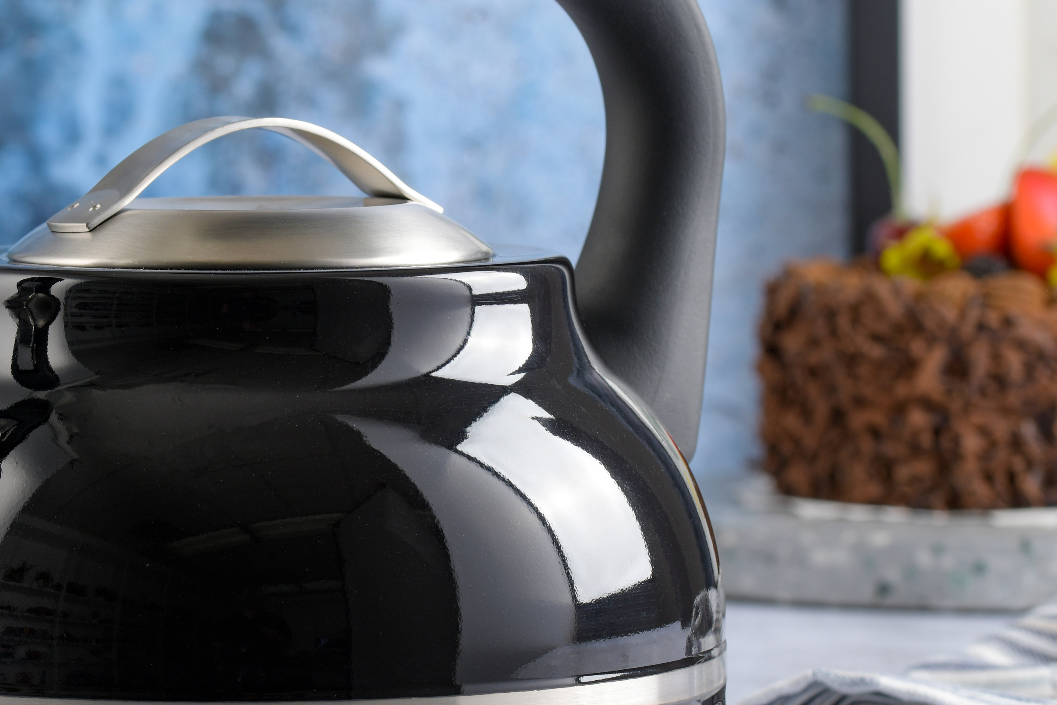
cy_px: 307
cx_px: 289
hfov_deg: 9.7
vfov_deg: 6.5
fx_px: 6224
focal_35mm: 212
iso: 64
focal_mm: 90
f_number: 9
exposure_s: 1/160
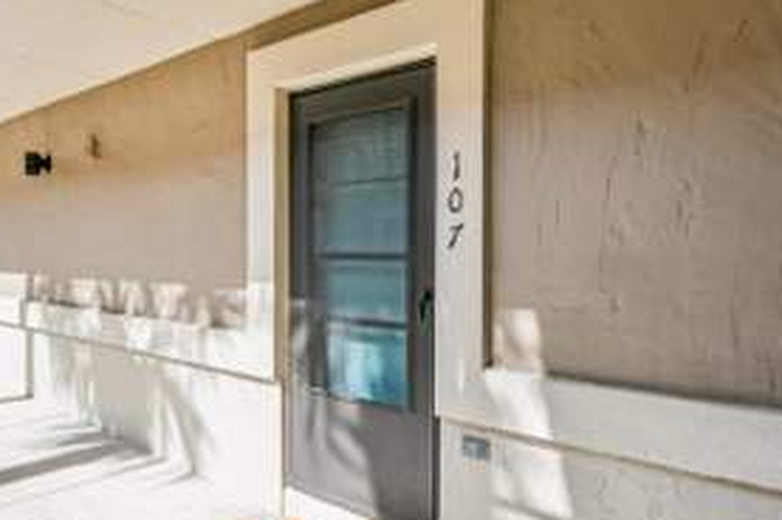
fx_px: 564
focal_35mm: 26
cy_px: 244
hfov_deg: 69.3
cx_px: 350
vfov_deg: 49.4
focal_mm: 10
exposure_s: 1/400
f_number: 8
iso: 400
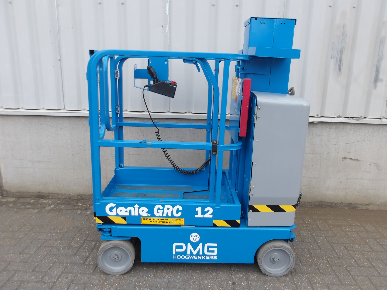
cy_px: 145
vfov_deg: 51.4
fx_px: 302
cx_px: 194
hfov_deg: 65.3
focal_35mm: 27
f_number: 3
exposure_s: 1/339
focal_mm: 4.9
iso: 100
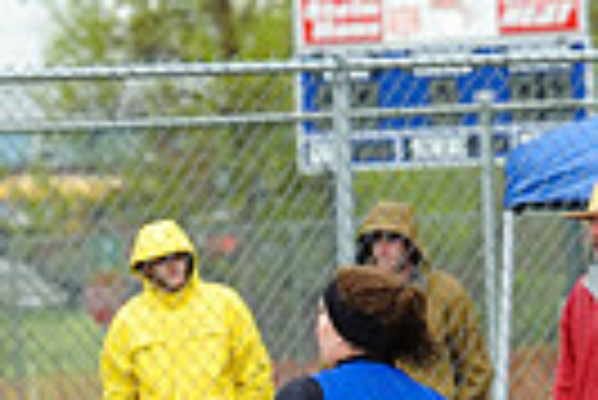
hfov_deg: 2.6
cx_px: 283
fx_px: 13037
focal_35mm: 784
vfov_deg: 1.8
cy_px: 467
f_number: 5.6
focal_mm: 180
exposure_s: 1/500
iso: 400
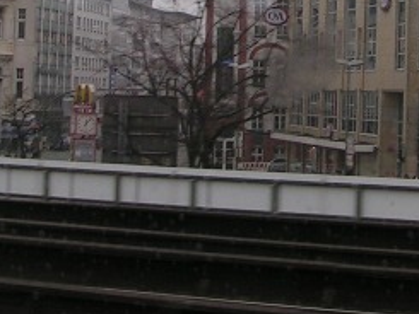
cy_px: -80
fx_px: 1502
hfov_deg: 15.9
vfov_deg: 11.7
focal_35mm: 124
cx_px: 260
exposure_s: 1/100
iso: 50
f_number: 5.6
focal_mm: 5.8
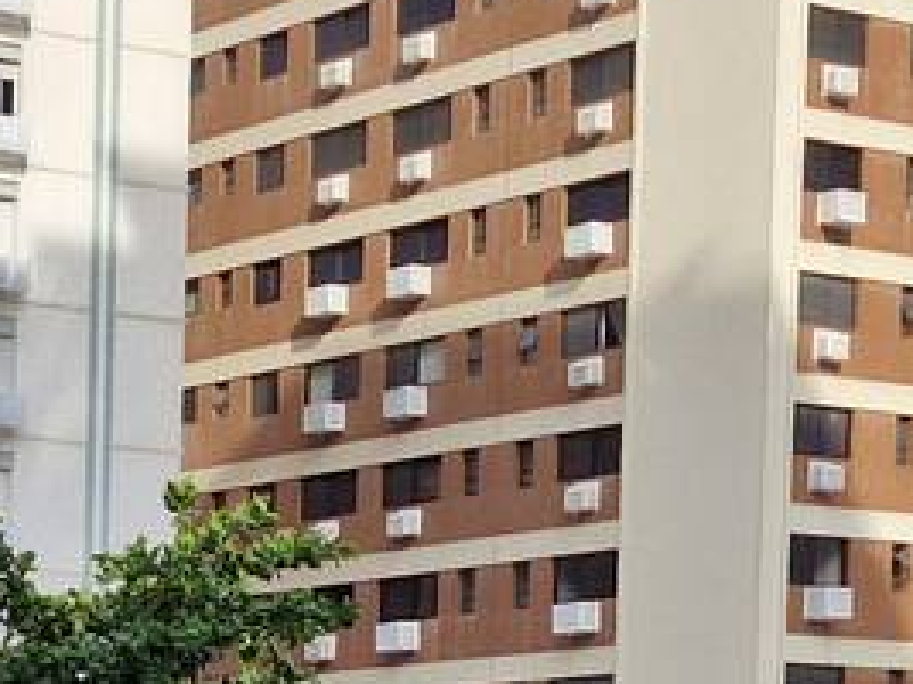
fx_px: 3269
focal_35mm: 124
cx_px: -417
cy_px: 1084
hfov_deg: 14.9
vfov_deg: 11.4
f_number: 1.8
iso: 50
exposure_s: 1/838
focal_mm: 5.54
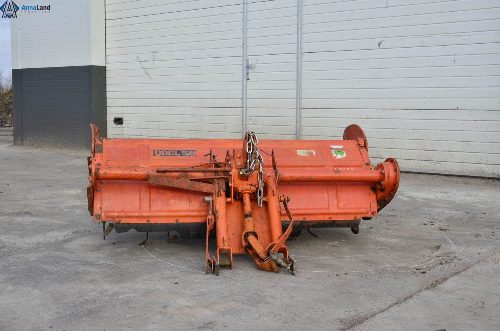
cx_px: 250
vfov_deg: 29.7
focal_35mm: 45
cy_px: 166
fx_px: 624
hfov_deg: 43.7
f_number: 10
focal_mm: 30
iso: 125
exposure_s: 1/160
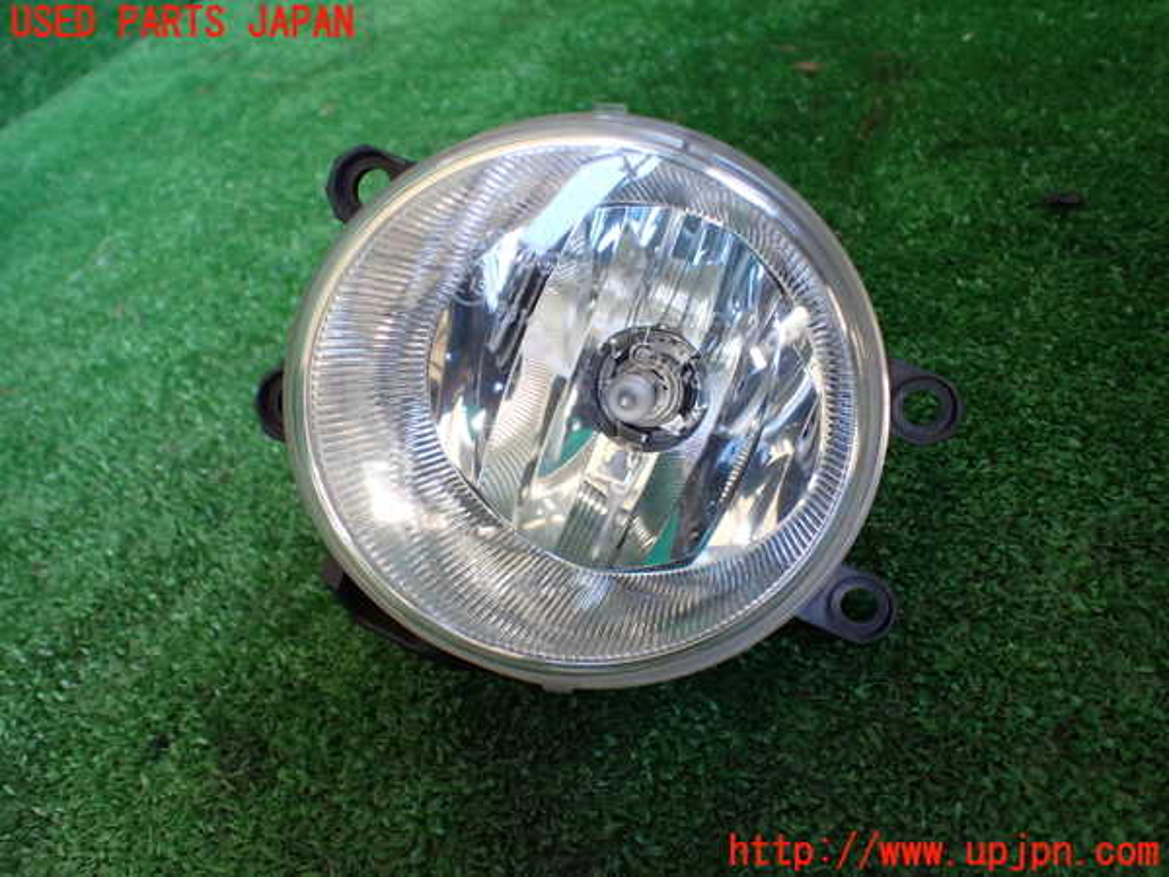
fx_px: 1013
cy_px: 438
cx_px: 584
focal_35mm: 30
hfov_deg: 60.0
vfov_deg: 46.8
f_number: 2.3
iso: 400
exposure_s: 1/125
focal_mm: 5.4
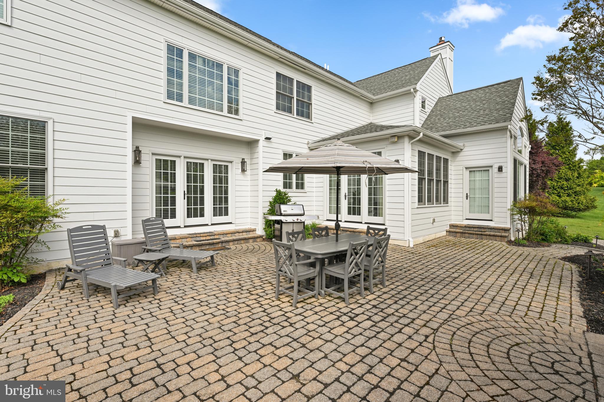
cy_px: 201
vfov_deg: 72.0
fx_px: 277
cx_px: 302
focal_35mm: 16
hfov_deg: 95.0
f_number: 7.1
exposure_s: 1/400
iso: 400
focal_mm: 16.5
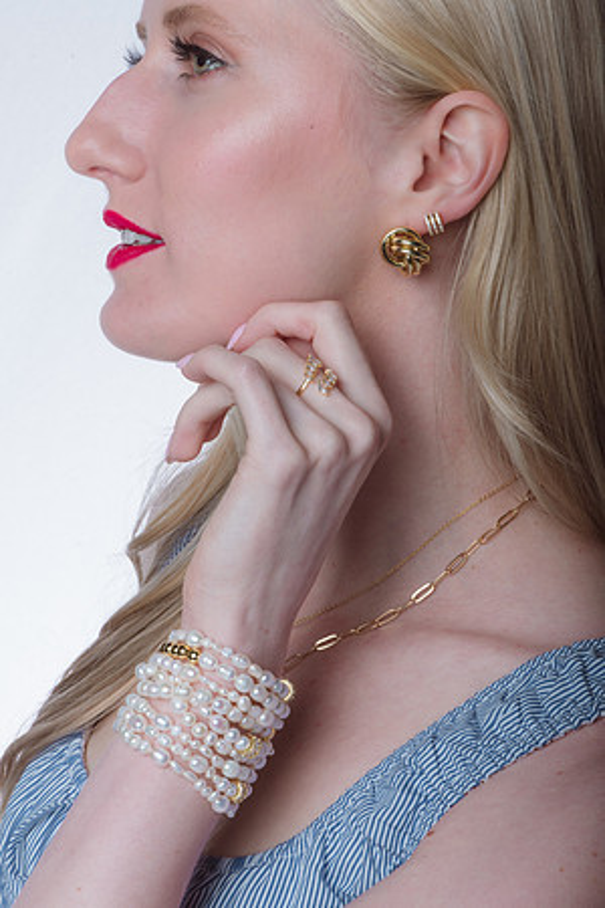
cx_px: 302
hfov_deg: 13.0
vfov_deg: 19.5
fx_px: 2647
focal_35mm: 105
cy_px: 454
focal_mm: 105
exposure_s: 1/250
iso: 400
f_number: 36
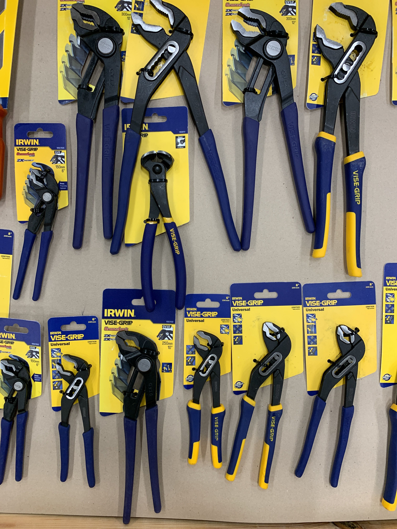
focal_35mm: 26
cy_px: 264
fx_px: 398
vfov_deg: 67.3
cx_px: 198
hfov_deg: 53.1
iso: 100
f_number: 1.8
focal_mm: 4.25
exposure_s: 1/85
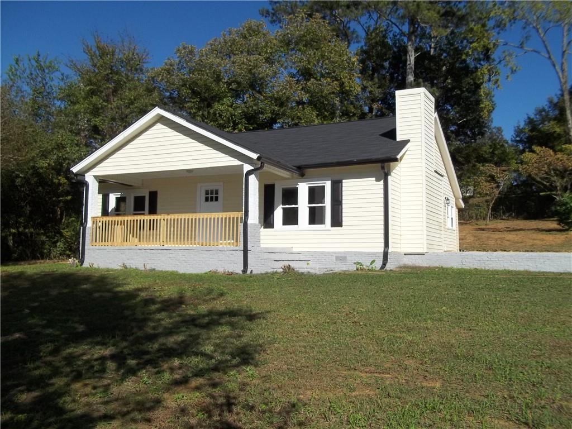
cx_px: 286
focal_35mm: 32
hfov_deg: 56.8
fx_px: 529
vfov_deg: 44.2
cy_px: 214
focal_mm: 5.7
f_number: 8.8
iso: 64
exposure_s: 1/250
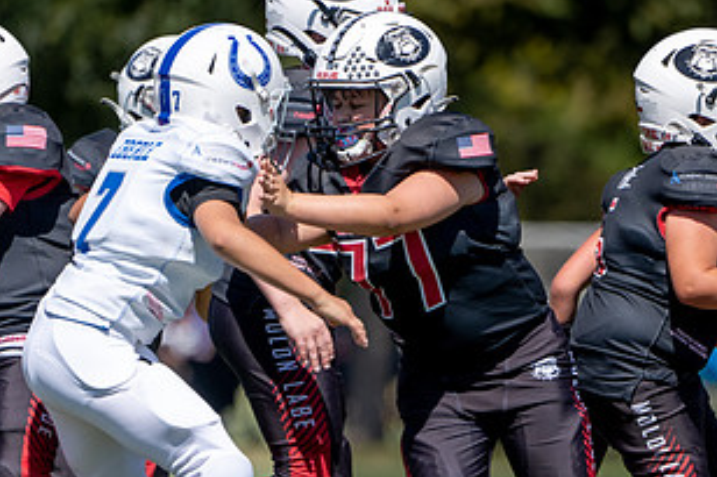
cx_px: 565
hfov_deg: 2.1
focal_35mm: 989
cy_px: 283
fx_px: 19686
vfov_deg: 1.4
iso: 200
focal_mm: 400
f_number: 5.6
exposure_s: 1/1250
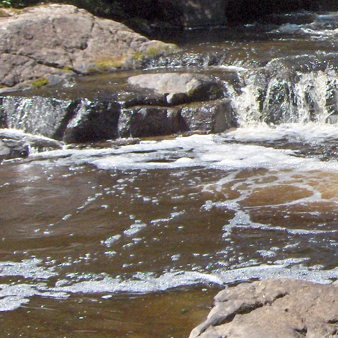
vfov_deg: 15.1
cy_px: 63
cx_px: 533
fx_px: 1270
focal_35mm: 115
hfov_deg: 14.0
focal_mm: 8
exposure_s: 1/625
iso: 100
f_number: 4.8
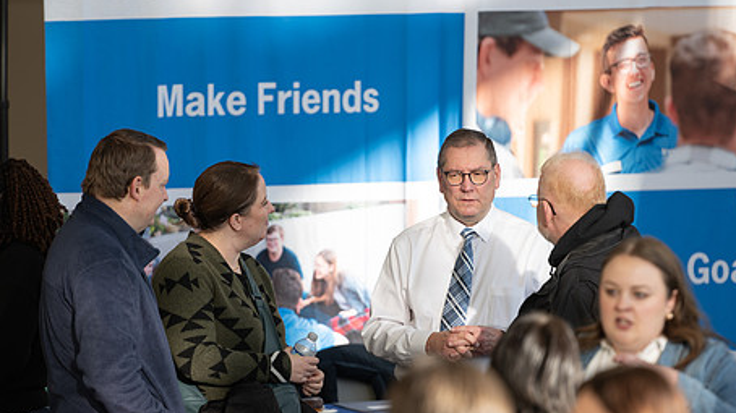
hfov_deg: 7.6
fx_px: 5521
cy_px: 197
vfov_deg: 4.3
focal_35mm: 283
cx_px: 374
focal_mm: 200
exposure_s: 1/250
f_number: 2.8
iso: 64
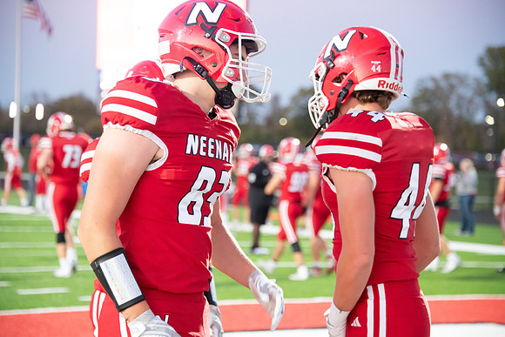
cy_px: 168
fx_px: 1894
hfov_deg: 15.2
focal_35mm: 135
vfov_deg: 10.2
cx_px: 252
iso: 8000
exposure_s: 1/250
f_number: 5.6
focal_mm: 135
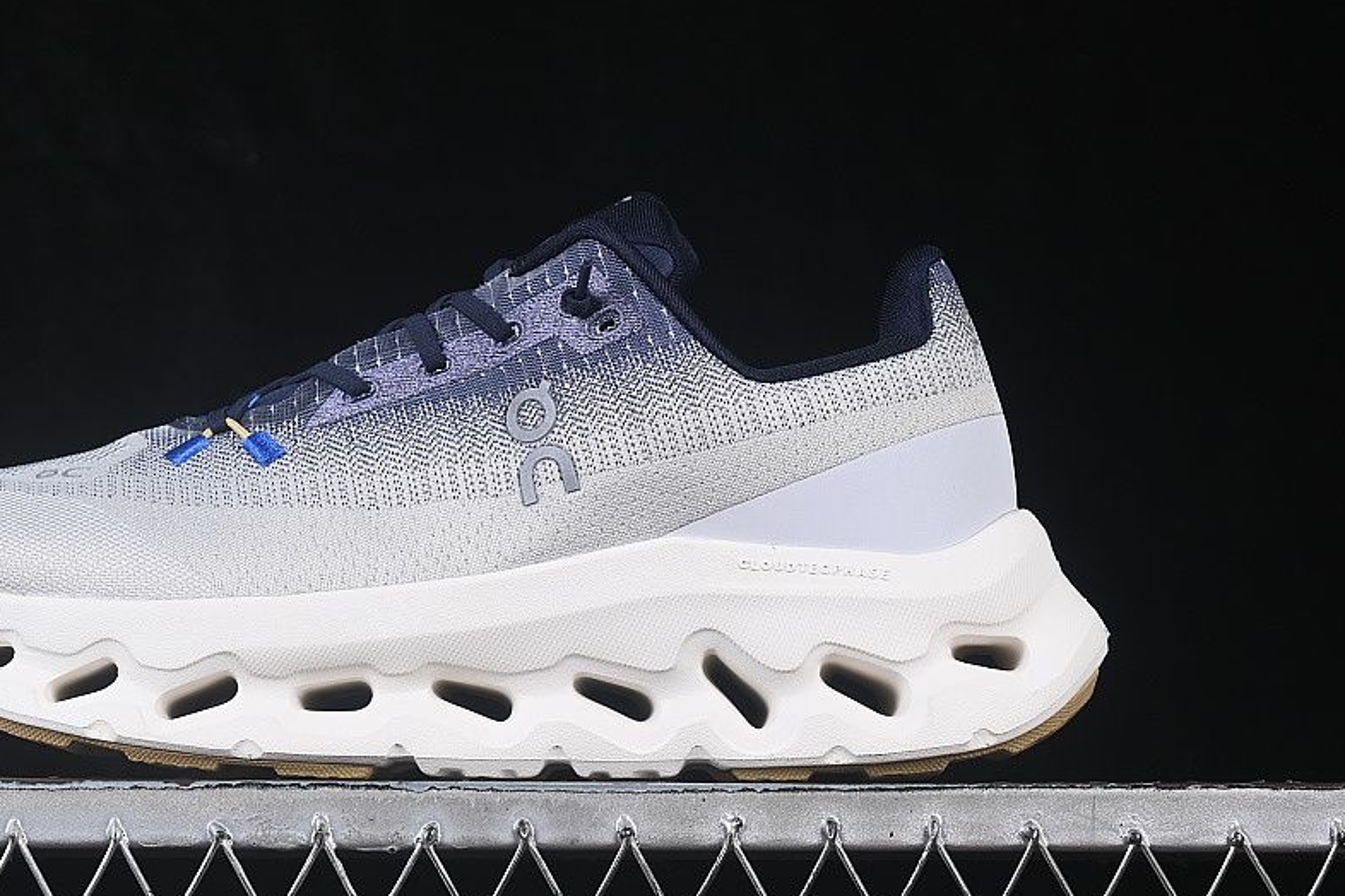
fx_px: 3848
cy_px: 398
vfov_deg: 13.3
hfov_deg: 19.8
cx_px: 455
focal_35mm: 103
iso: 160
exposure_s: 1/80
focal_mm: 50
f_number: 8
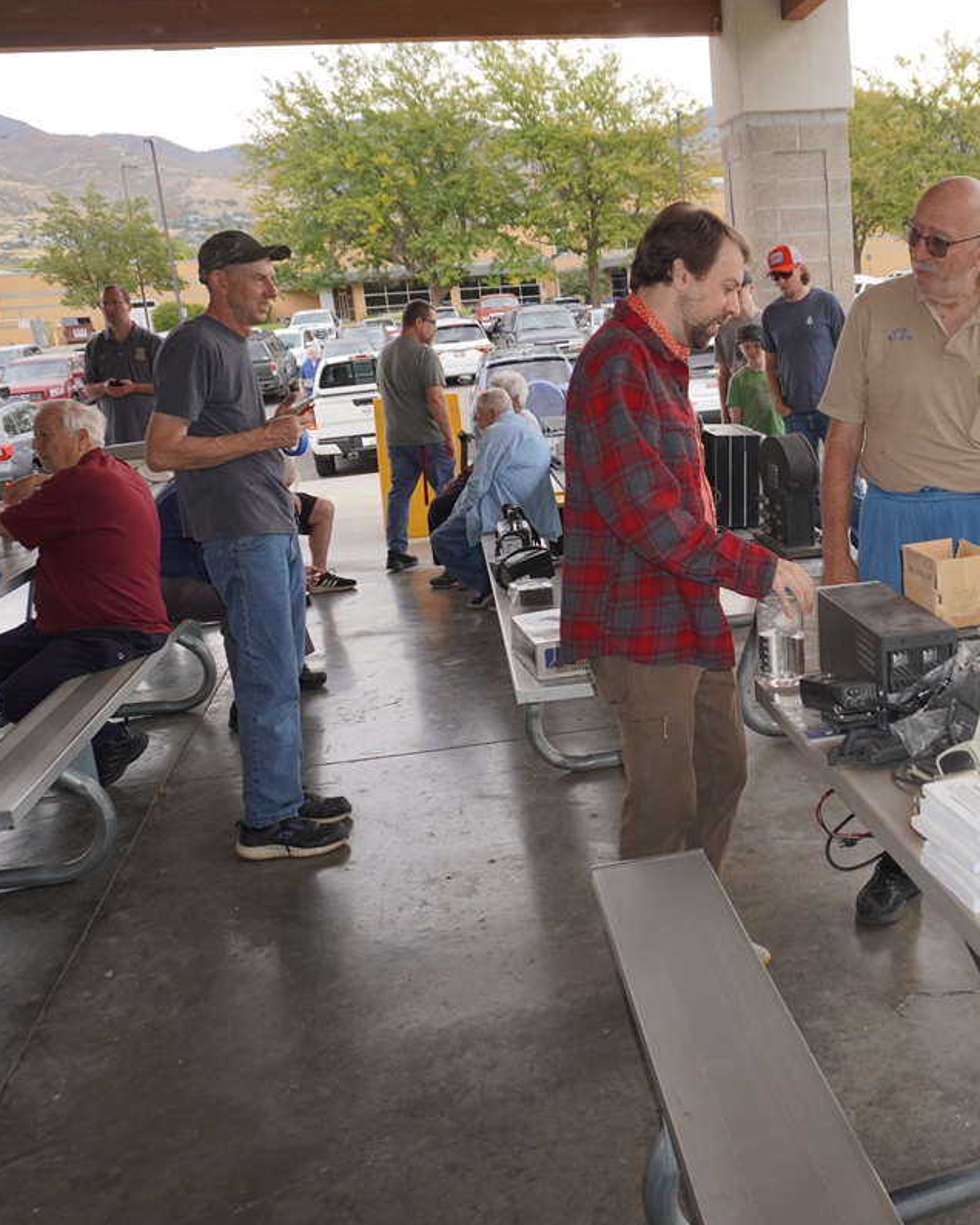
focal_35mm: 34
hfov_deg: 41.9
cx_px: 746
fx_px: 1233
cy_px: 612
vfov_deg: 52.8
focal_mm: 16
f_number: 4
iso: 125
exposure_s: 1/160
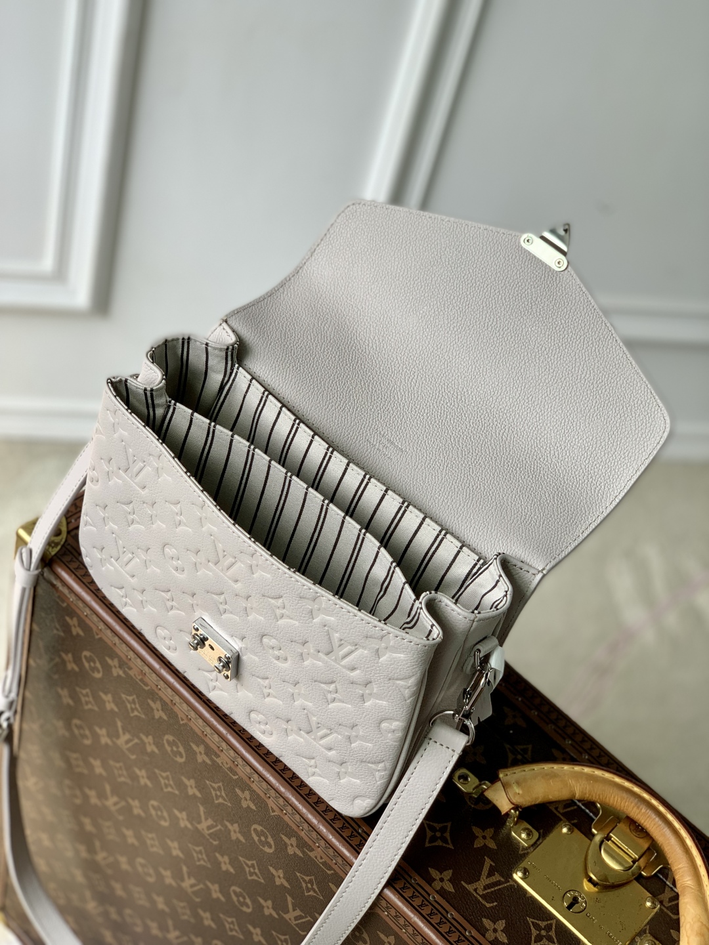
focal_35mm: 52
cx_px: 354
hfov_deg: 28.0
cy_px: 472
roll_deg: -17.0
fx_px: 1420
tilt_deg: -44.1
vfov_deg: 36.8
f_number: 2.4
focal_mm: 6
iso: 16
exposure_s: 1/209
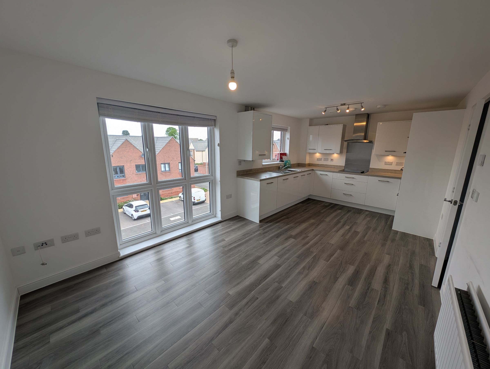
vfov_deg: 94.6
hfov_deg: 110.5
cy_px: 184
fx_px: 170
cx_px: 245
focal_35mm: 12
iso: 36
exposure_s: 1/225
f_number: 1.95
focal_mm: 2.23
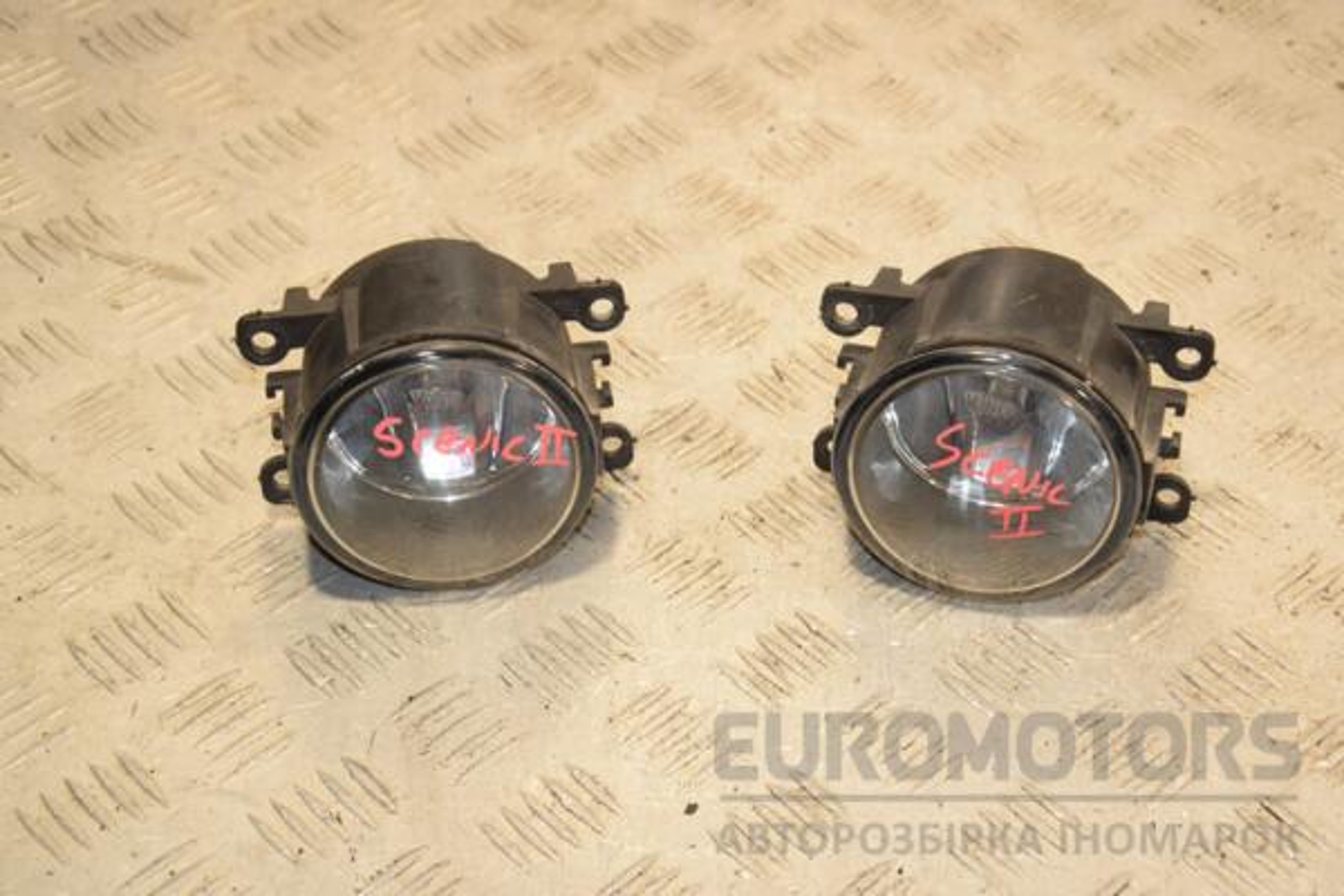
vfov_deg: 18.2
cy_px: 448
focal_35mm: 75
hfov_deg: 27.0
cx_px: 672
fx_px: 2800
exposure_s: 1/200
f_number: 7.1
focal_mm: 50
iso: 800
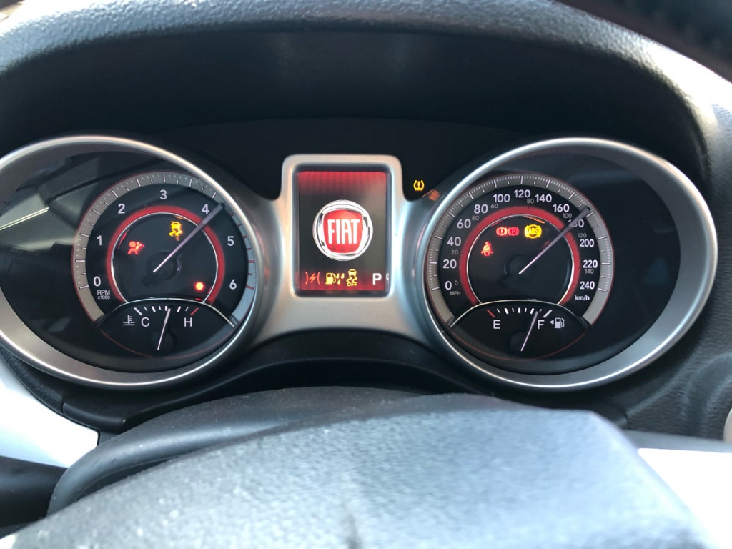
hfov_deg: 63.4
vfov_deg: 49.7
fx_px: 592
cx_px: 366
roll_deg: +1.5
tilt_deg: -30.8
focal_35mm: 28
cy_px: 274
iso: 64
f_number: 1.8
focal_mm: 3.99
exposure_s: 1/15
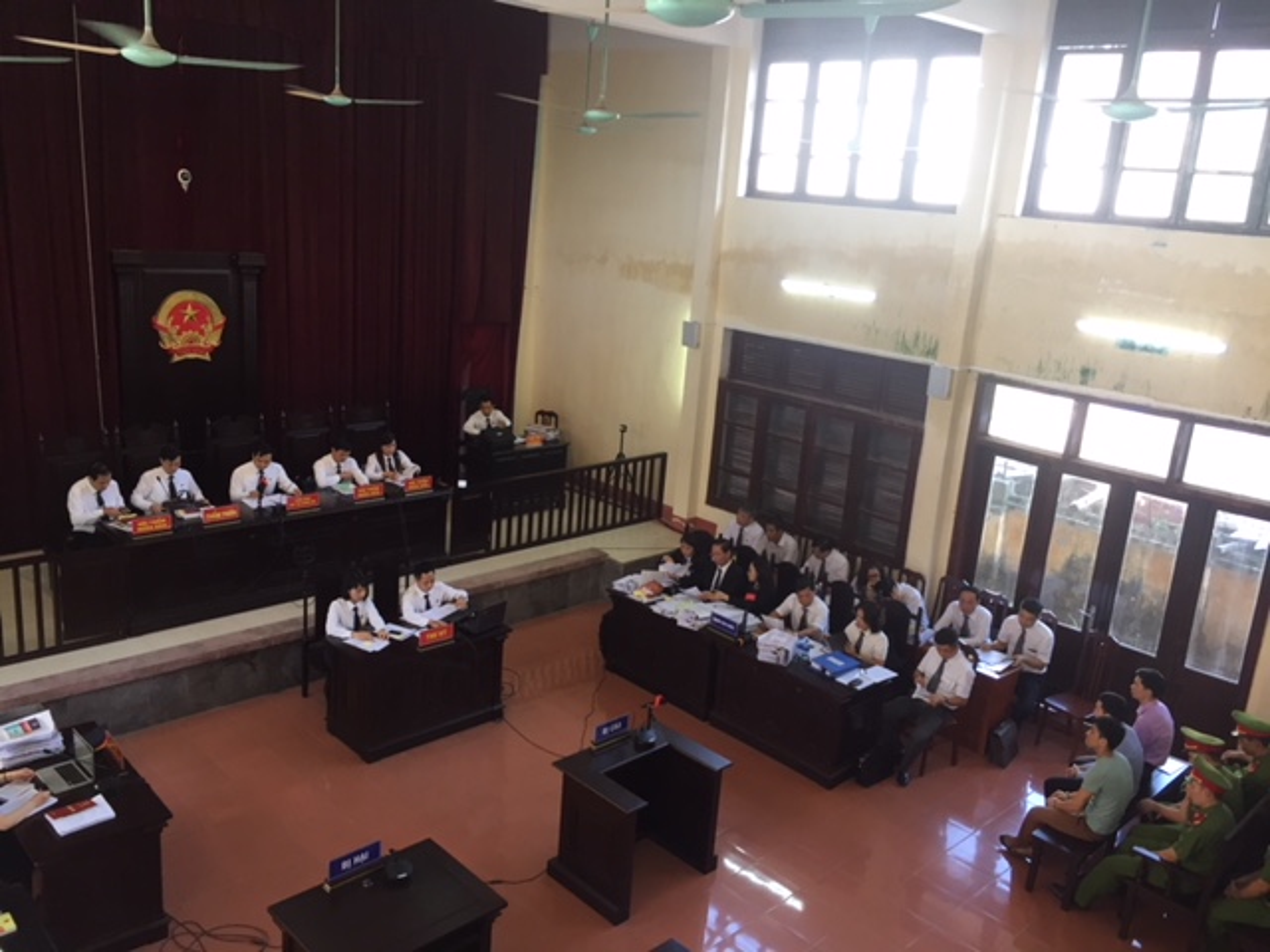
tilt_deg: -15.4
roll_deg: -5.5
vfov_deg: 48.2
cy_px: 476
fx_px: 1064
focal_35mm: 29
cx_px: 635
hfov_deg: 61.7
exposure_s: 1/33
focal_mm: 4.15
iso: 50
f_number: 2.2
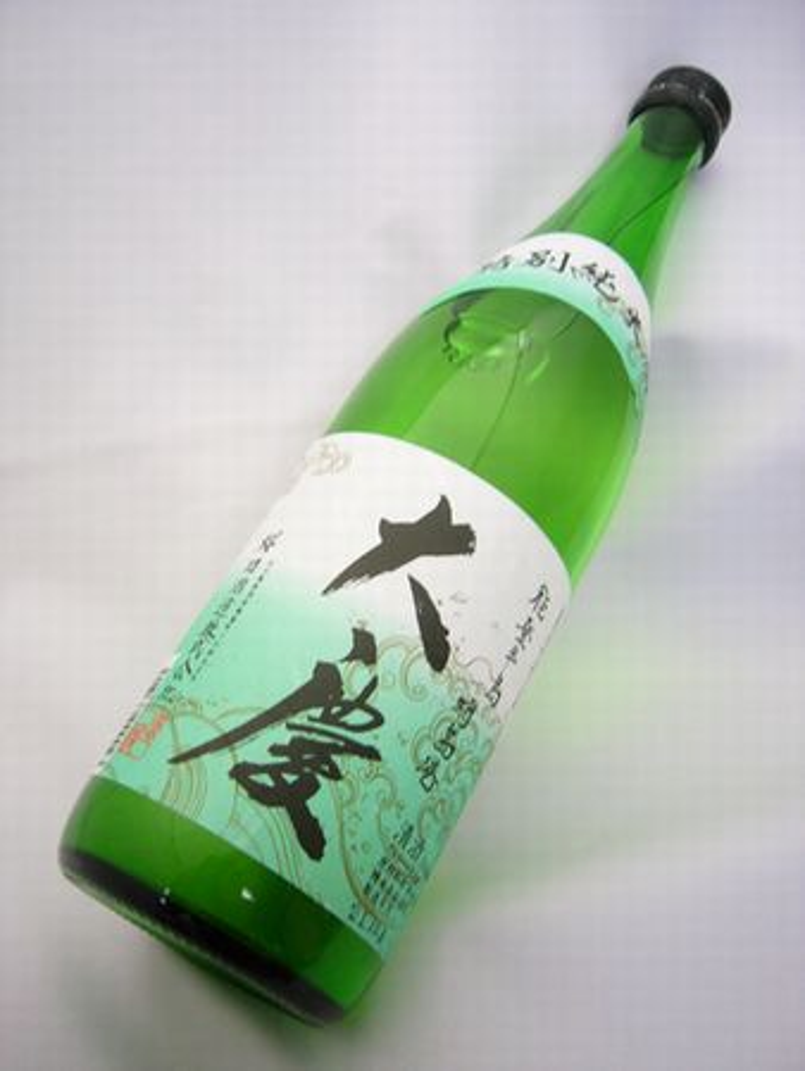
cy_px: 536
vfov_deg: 52.6
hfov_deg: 40.7
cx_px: 402
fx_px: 1084
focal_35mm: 35
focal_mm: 5.8
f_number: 2.8
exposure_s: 1/8
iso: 100
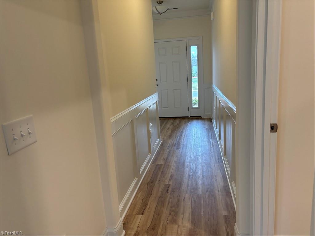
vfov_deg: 53.1
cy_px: 118
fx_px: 237
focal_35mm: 26
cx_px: 158
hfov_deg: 67.3
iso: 80
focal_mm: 5.96
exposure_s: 1/60
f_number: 1.6
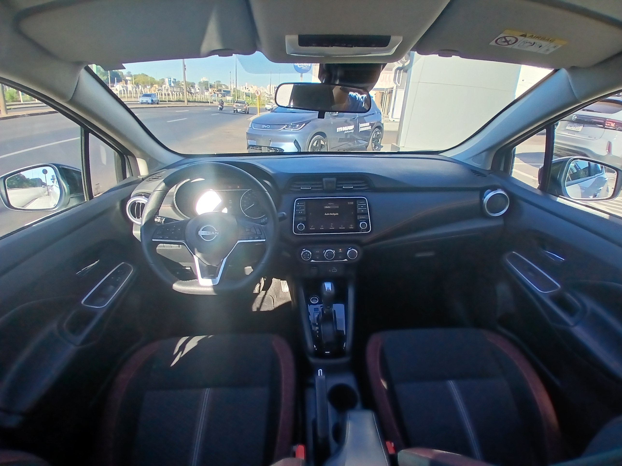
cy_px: 233
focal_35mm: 17
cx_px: 311
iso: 50
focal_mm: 1.4
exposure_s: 1/203
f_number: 2.2
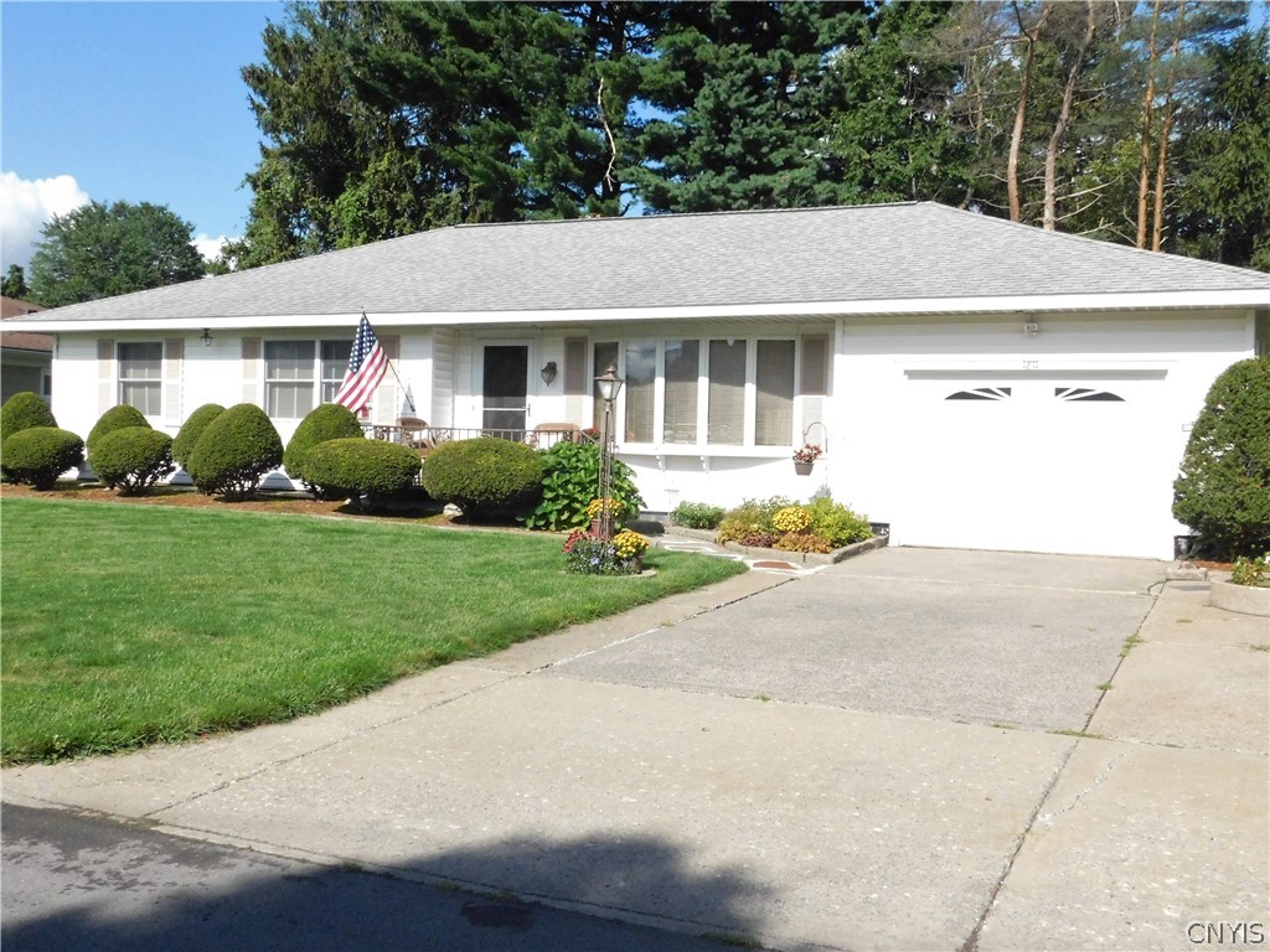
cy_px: 476
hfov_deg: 51.4
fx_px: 1321
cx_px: 635
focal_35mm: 36
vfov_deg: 39.7
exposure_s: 1/1500
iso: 800
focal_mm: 6.3
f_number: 7
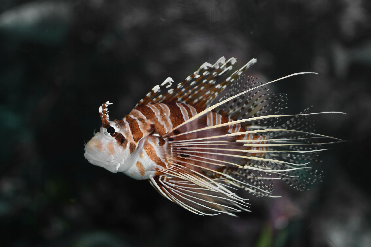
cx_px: 186
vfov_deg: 25.8
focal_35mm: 52
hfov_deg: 37.9
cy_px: 124
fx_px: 541
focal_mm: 35
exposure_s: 1/60
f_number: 2
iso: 320
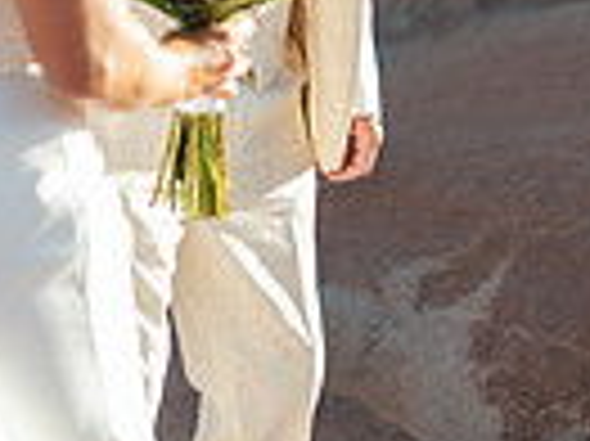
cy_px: -328
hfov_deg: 12.0
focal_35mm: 165
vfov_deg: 8.7
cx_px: 277
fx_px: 2810
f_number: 2
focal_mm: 50
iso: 100
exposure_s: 1/1000
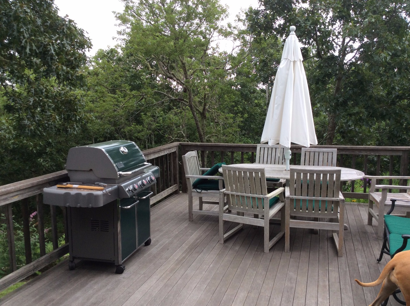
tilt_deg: -8.2
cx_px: 205
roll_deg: +2.5
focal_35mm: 32
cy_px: 153
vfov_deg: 44.1
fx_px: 379
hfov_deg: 56.9
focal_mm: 3.3
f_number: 2.4
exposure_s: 1/262
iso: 32
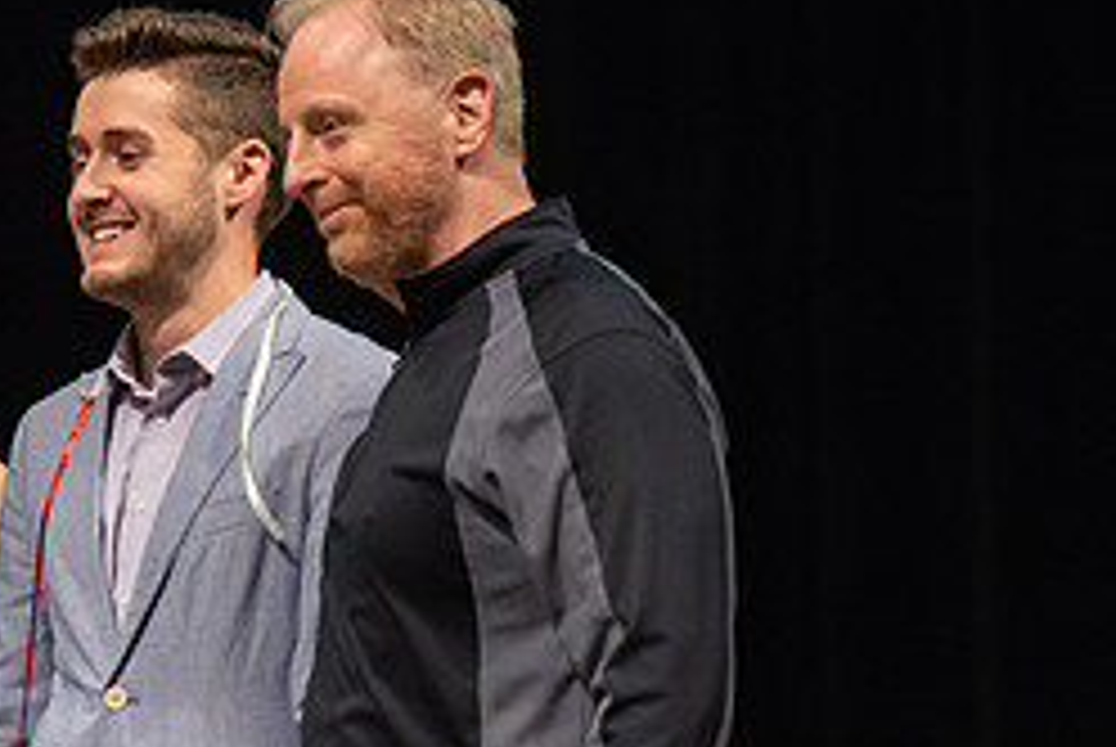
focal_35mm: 444
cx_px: 117
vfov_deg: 3.1
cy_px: 592
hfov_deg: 4.6
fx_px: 13780
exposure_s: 1/100
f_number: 4
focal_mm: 190
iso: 1600
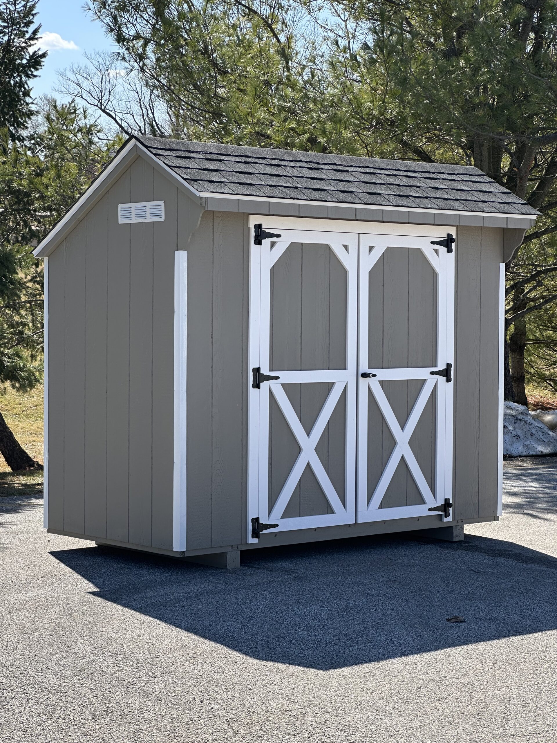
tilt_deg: -4.4
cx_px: 278
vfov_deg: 25.3
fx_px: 1652
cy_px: 372
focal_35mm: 77
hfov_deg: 19.1
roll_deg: -0.9
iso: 32
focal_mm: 9
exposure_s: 1/481
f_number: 2.8
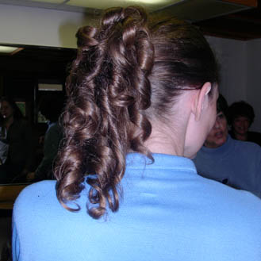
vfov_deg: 36.7
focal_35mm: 46
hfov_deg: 36.8
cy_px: 115
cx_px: 128
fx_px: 392
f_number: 7.6
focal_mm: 8
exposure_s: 1/30
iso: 100
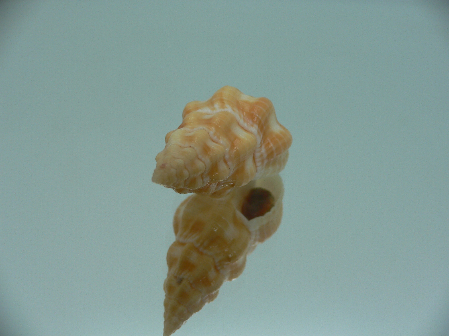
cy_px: 168
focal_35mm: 35
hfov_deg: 52.6
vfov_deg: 40.7
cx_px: 224
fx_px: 454
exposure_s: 1/60
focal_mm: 4.6
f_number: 2.8
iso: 80
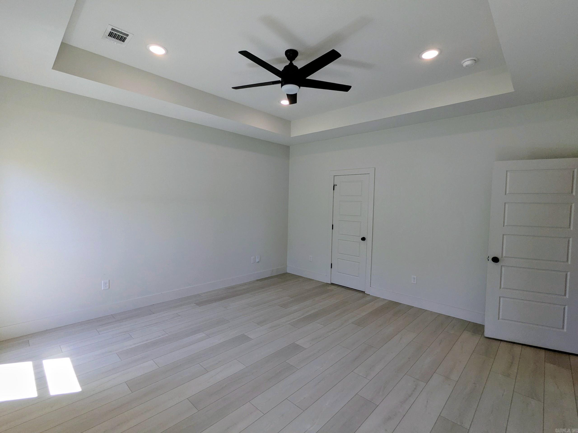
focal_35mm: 16
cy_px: 216
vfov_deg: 78.1
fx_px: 267
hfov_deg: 94.5
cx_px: 289
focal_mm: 2.35
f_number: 2.2
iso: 54
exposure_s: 1/120
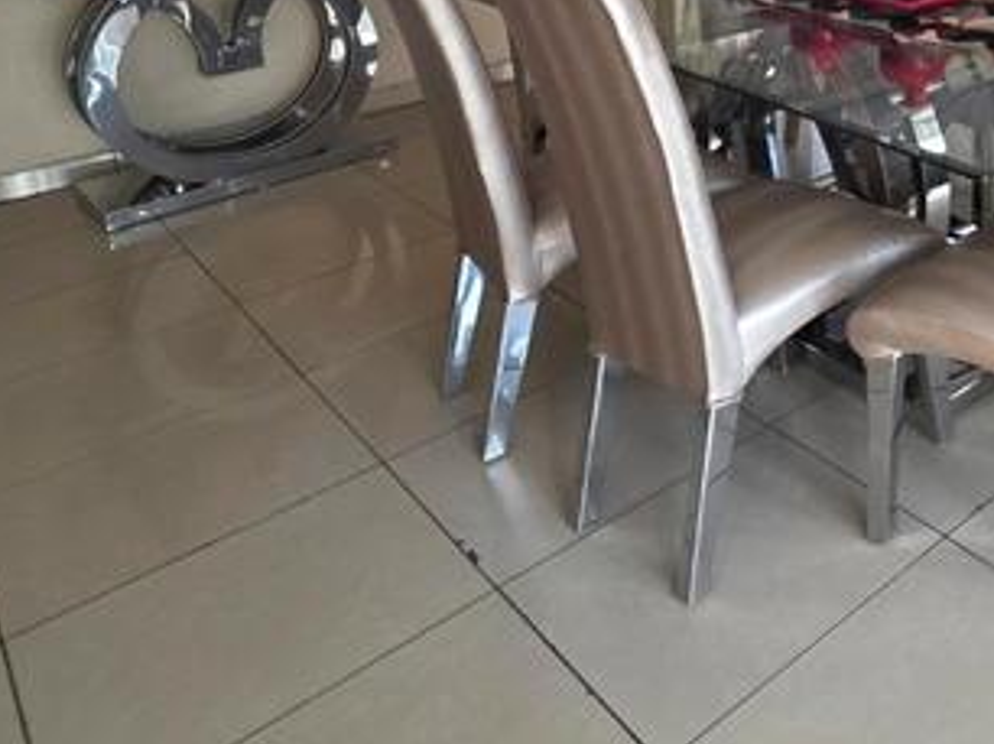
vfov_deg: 35.1
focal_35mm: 34
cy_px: -97
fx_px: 976
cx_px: 1101
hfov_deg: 42.2
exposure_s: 1/101
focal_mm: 2.2
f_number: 1.9
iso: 160
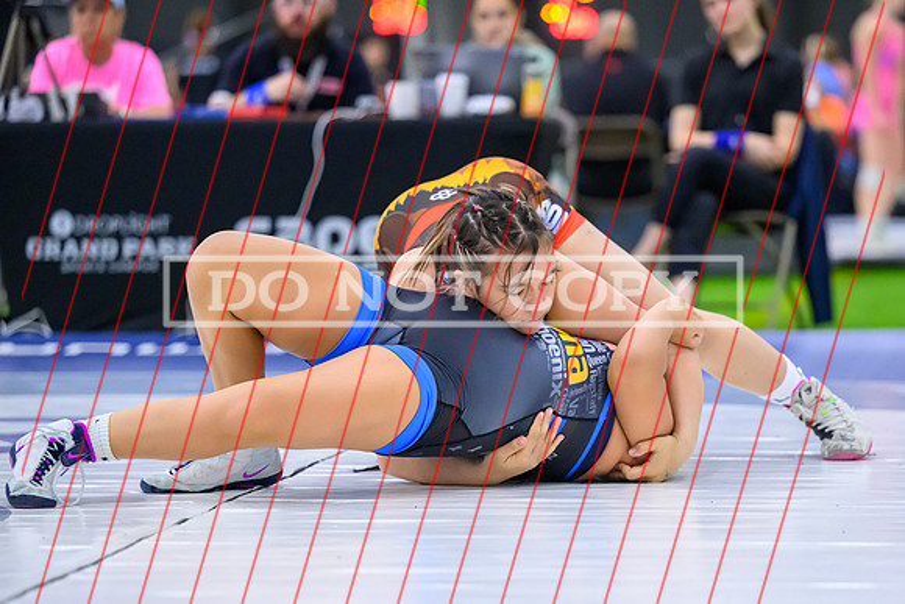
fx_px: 4456
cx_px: 517
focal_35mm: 177
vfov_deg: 7.7
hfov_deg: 11.6
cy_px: 386
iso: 8000
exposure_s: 1/640
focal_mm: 135
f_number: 2.8
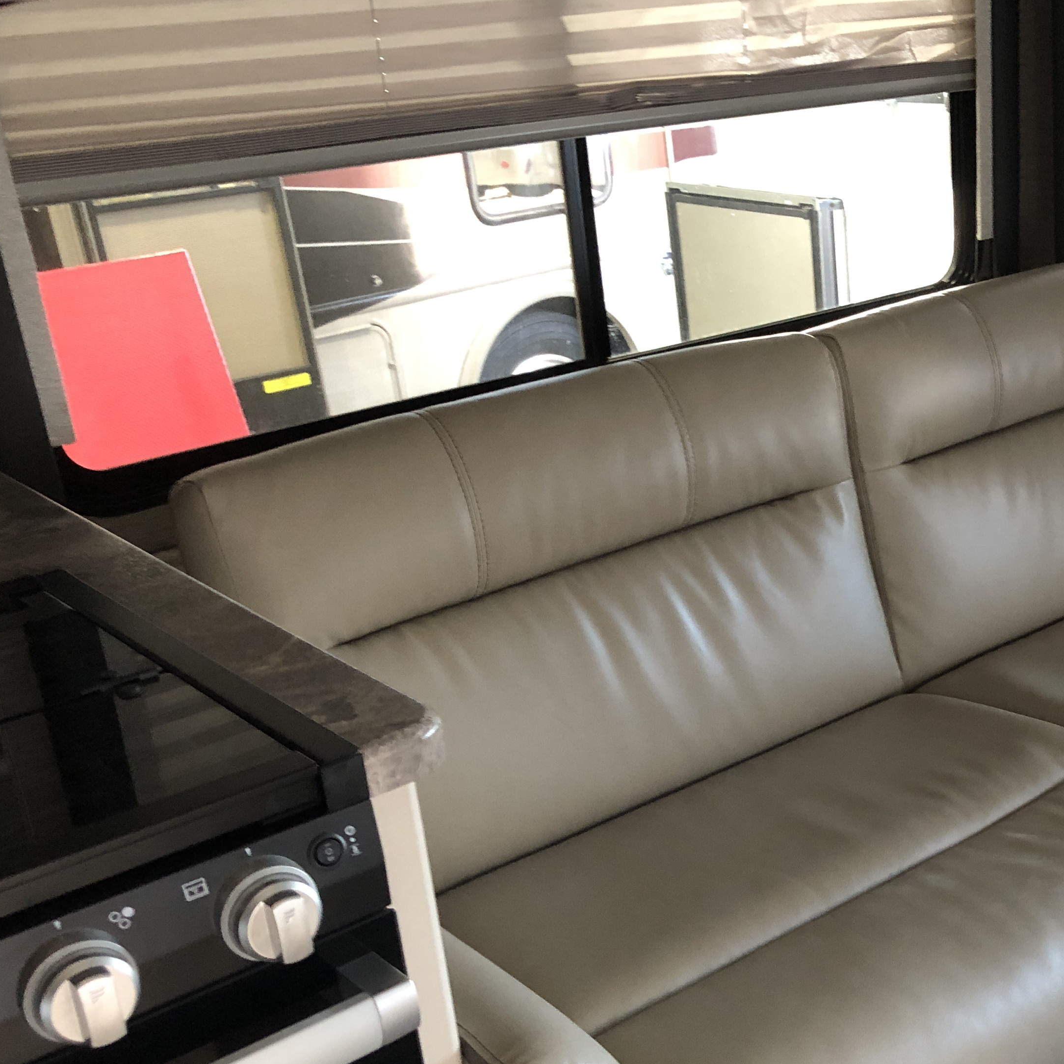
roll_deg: +4.5
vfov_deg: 36.6
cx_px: 852
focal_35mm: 46
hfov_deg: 35.6
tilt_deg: -25.6
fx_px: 1600
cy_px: 662
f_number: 1.8
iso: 100
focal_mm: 3.99
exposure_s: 1/8
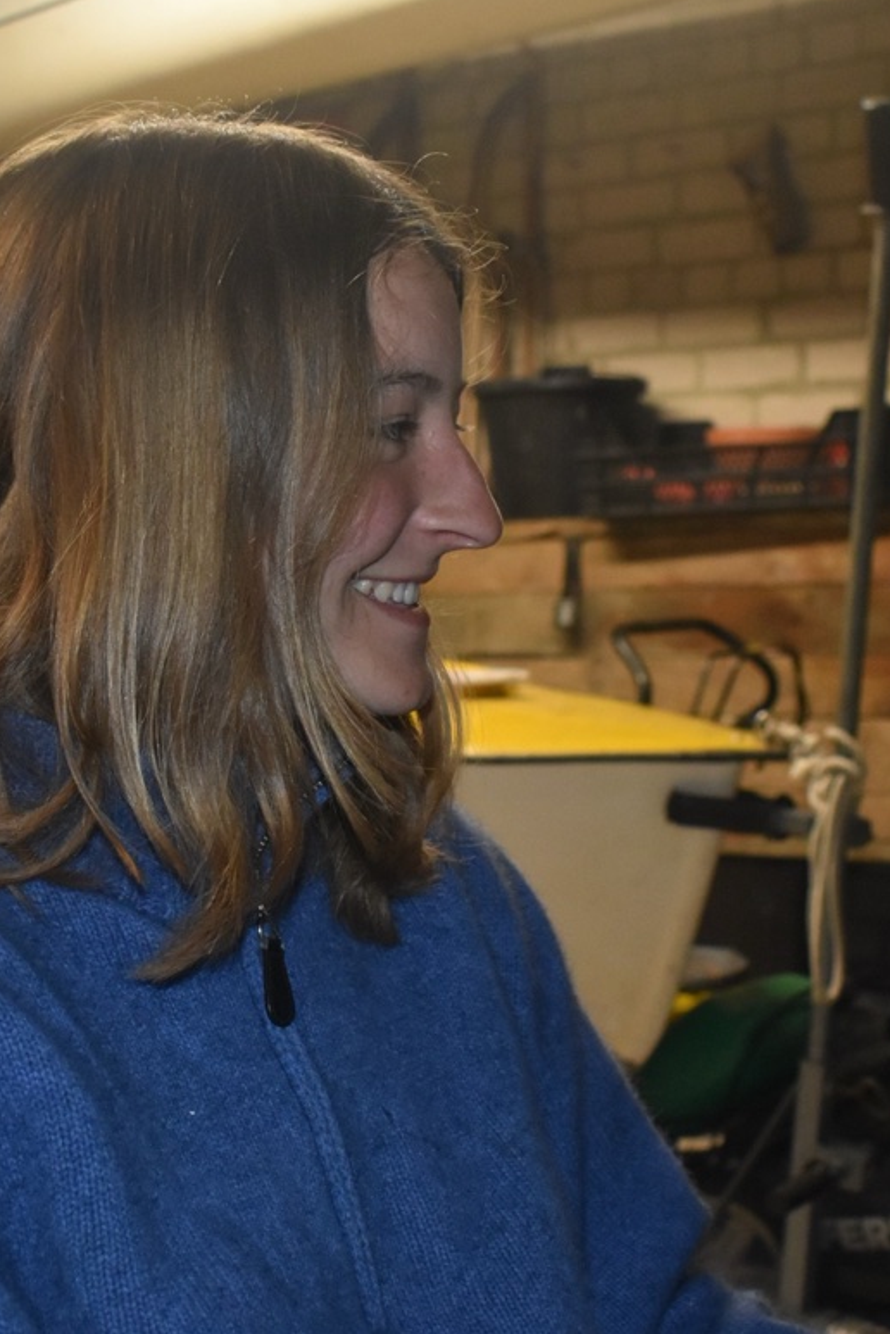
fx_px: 2371
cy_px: 682
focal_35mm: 64
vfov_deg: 31.4
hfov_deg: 21.2
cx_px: 381
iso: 1600
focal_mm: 22
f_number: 3.8
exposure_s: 1/60
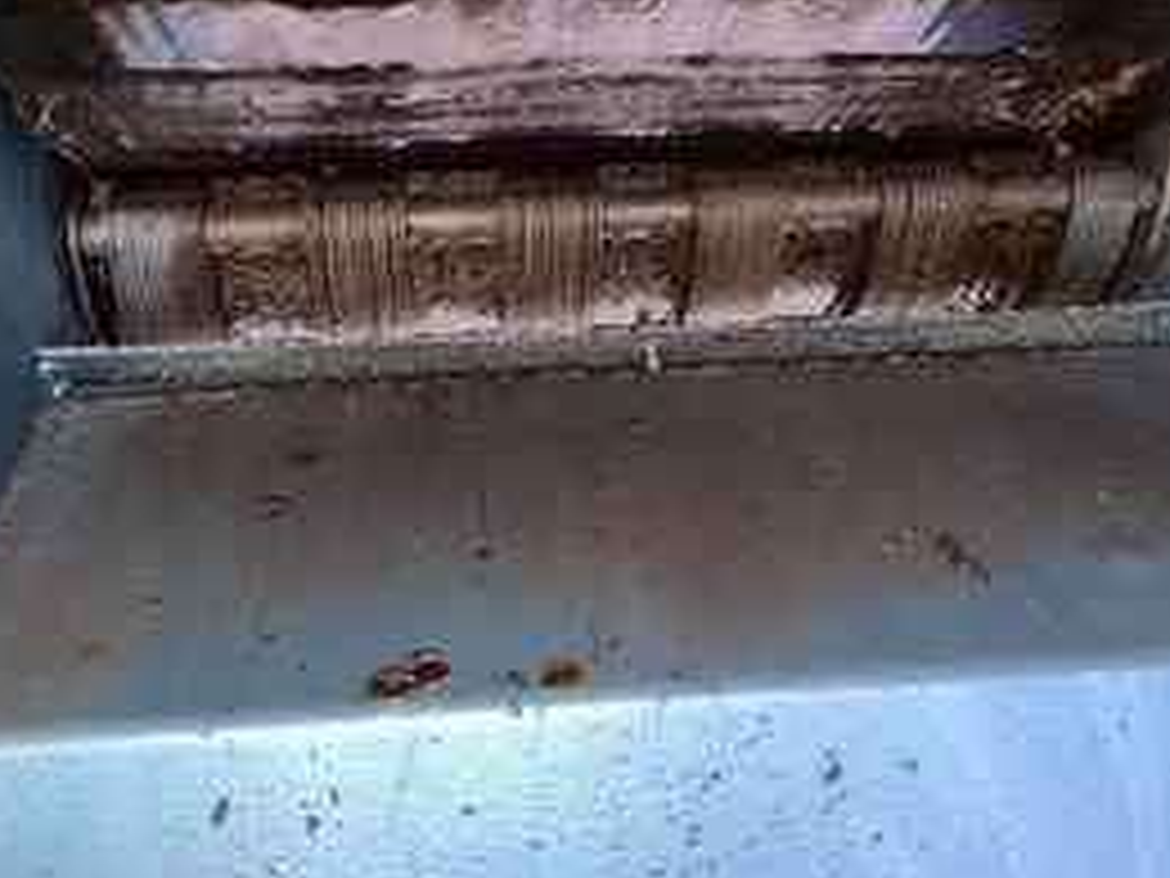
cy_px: 374
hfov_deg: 46.8
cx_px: 558
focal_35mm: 40
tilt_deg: +2.7
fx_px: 1352
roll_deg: +4.3
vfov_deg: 35.9
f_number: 1.6
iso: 64
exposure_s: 1/5
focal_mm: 5.1
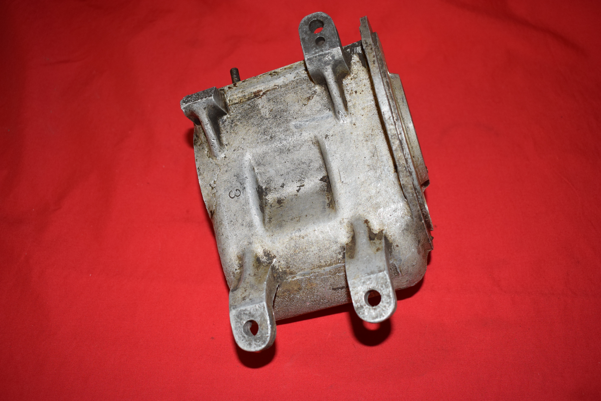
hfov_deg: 51.3
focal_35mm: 38
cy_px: 200
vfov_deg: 35.5
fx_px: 626
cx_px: 300
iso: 640
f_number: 5
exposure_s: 1/160
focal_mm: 25
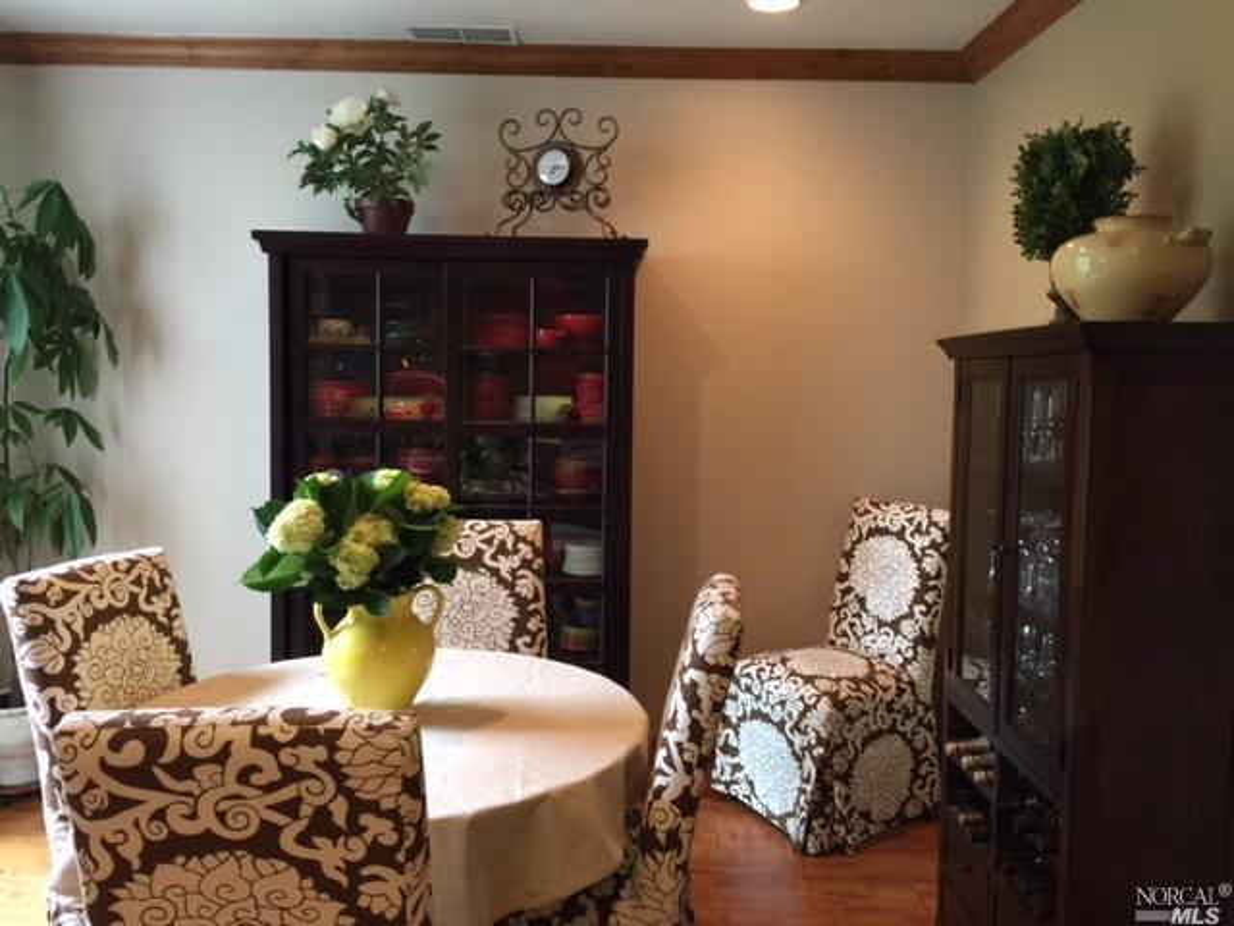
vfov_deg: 48.2
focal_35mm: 29
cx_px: 617
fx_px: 1034
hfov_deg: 61.7
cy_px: 463
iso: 80
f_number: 2.2
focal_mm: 4.15
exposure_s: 1/15
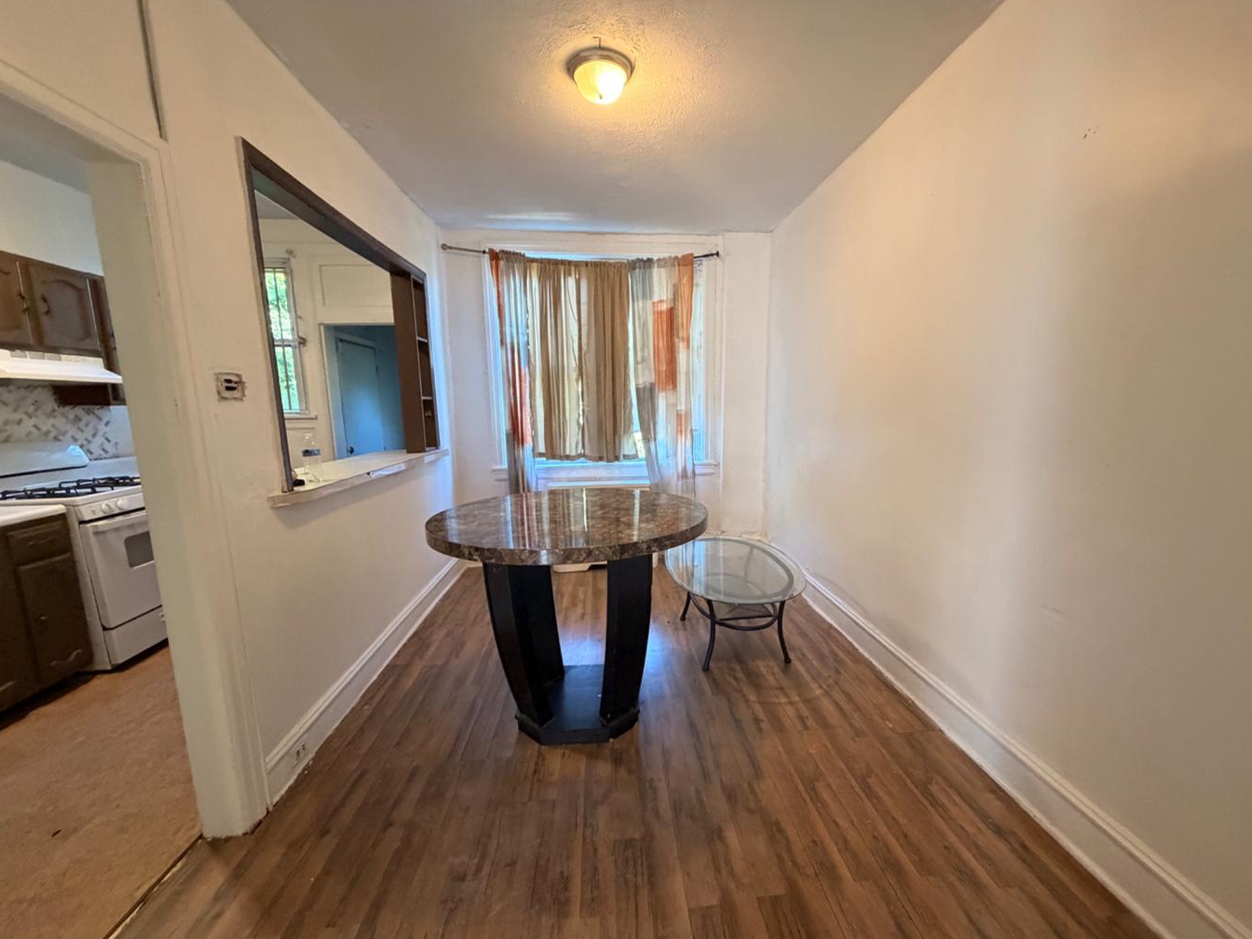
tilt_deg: -11.2
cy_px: 497
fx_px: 543
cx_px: 667
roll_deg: +0.6
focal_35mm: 15
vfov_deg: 81.7
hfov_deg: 98.0
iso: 500
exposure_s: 1/60
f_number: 2.2
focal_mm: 2.22
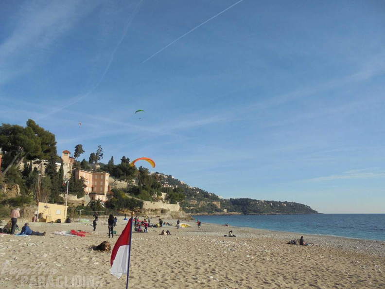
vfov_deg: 53.1
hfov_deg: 67.3
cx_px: 192
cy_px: 144
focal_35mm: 26
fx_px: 289
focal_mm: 4.6
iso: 100
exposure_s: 1/160
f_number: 11.5
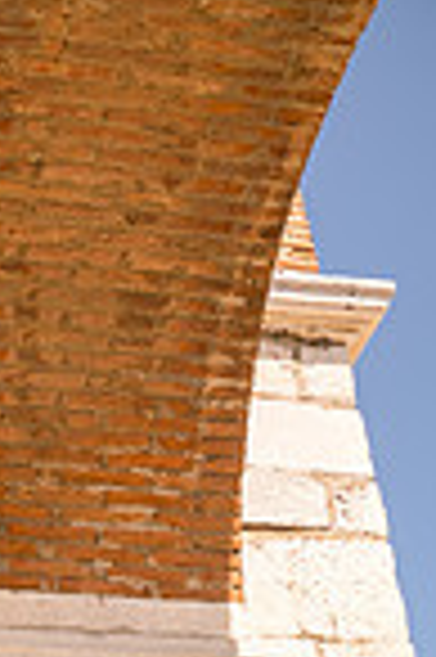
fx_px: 1347
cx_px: -155
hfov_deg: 17.1
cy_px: 954
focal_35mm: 74
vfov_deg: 22.9
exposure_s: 1/200
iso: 100
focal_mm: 24
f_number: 8
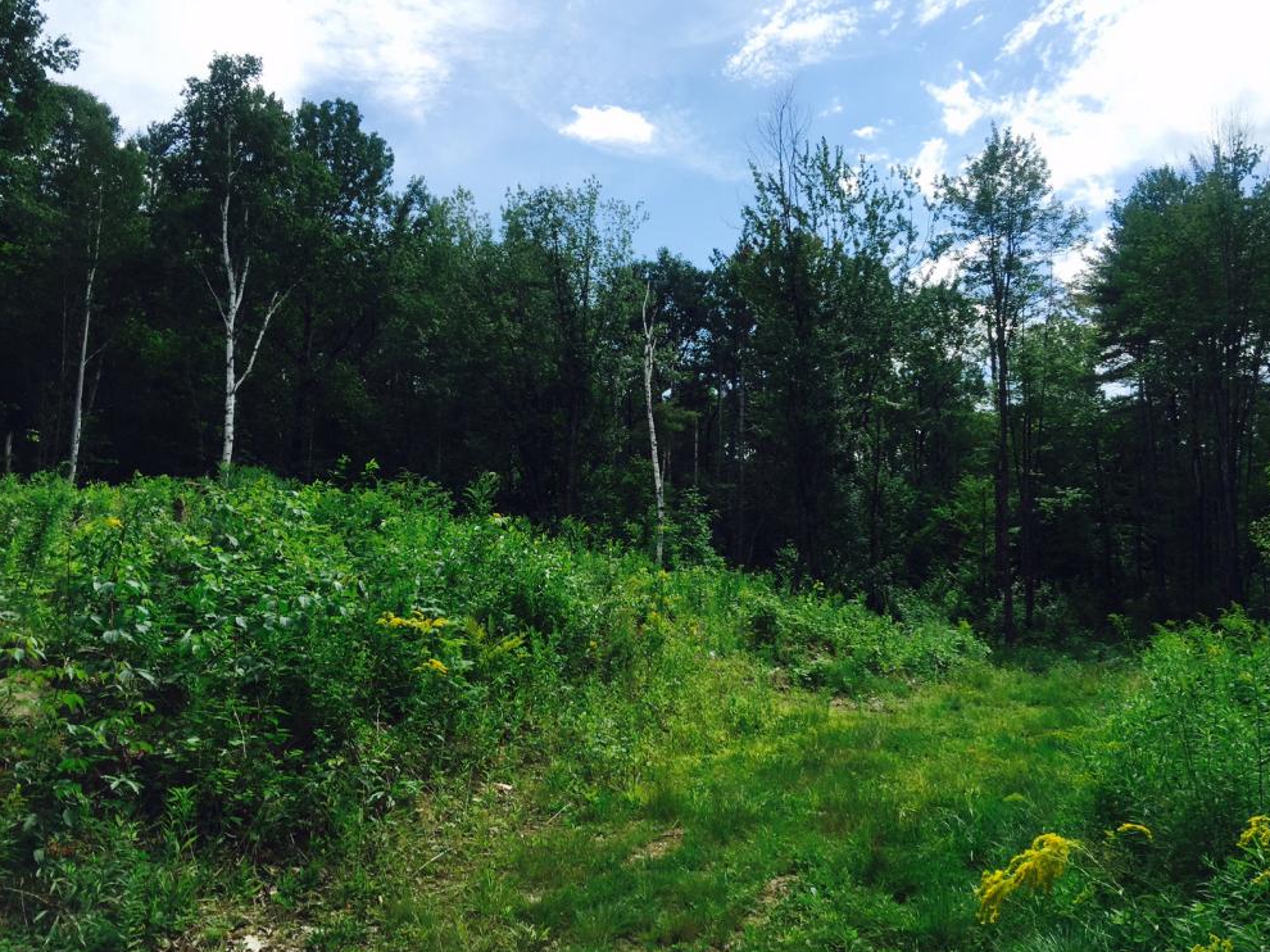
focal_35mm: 30
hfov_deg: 60.0
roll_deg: -3.8
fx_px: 1100
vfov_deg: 46.8
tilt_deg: +5.0
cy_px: 472
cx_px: 653
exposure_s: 1/1464
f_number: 2.2
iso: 32
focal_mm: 4.15
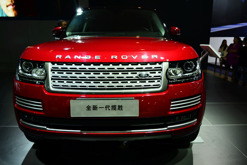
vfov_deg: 47.9
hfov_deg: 67.4
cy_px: 82
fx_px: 185
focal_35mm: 27
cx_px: 127
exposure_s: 1/160
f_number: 2.8
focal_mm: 24
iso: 100
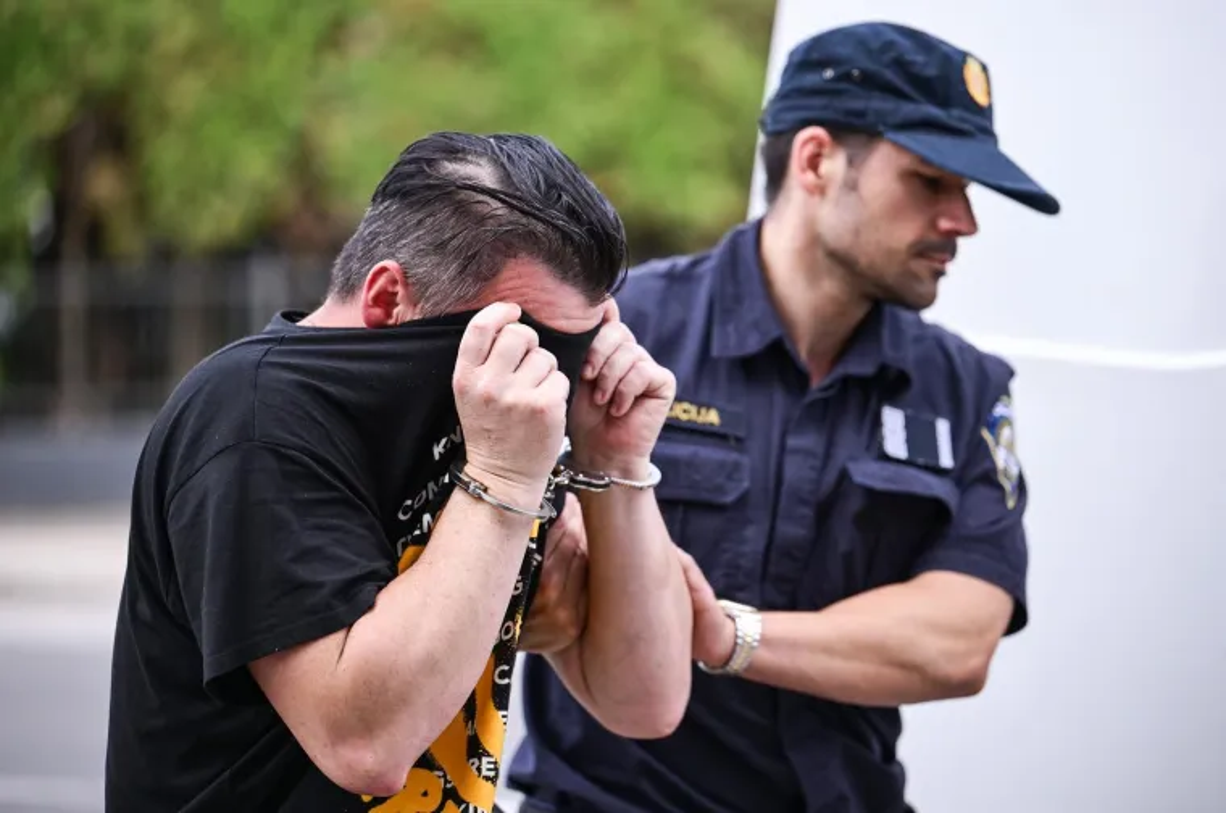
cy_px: 406
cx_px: 613
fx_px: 4760
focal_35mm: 140
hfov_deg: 14.7
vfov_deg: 9.8
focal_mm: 140
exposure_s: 1/1600
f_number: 2.8
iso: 500
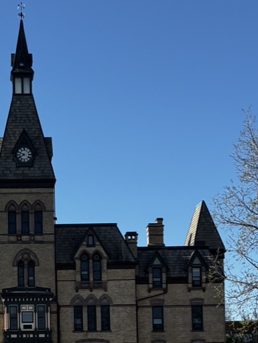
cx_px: 6
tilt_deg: +6.2
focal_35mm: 96
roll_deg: -0.1
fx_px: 952
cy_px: 336
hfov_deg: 15.2
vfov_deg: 19.9
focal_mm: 6.76
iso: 64
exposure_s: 1/3096
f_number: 1.78
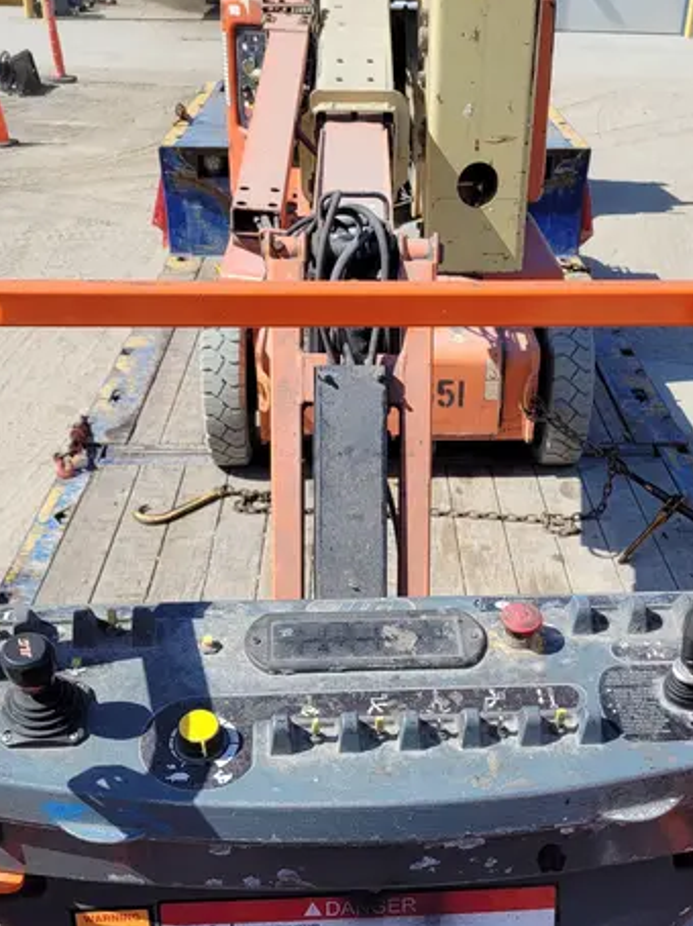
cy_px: 715
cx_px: 365
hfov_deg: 34.3
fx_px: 1122
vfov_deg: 43.1
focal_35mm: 42
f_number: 1.8
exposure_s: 1/2116
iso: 40
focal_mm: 5.4
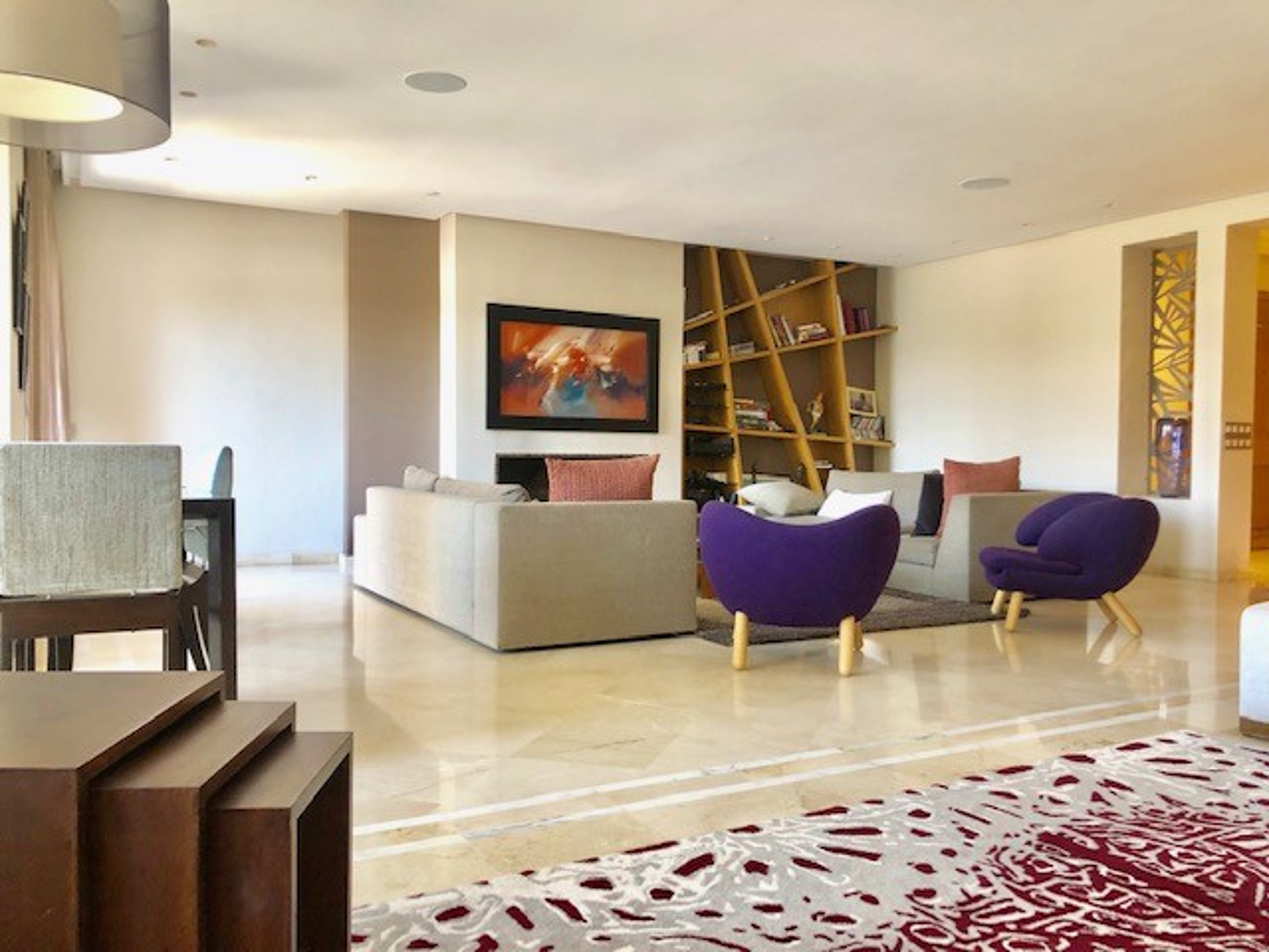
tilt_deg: -0.7
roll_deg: -0.3
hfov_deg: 63.4
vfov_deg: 49.7
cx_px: 634
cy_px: 476
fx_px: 1026
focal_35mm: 28
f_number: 1.8
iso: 40
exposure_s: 1/25
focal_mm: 4
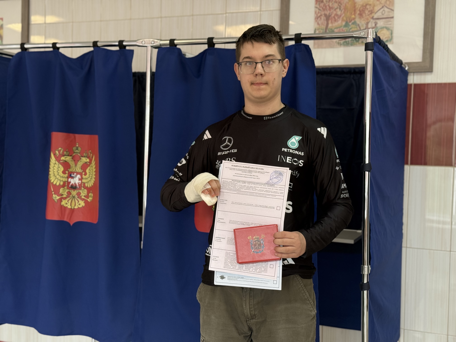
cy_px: 171
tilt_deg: -1.8
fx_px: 632
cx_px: 228
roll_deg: -1.6
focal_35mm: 48
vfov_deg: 30.3
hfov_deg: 39.7
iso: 100
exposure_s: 1/77
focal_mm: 6.76
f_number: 1.78
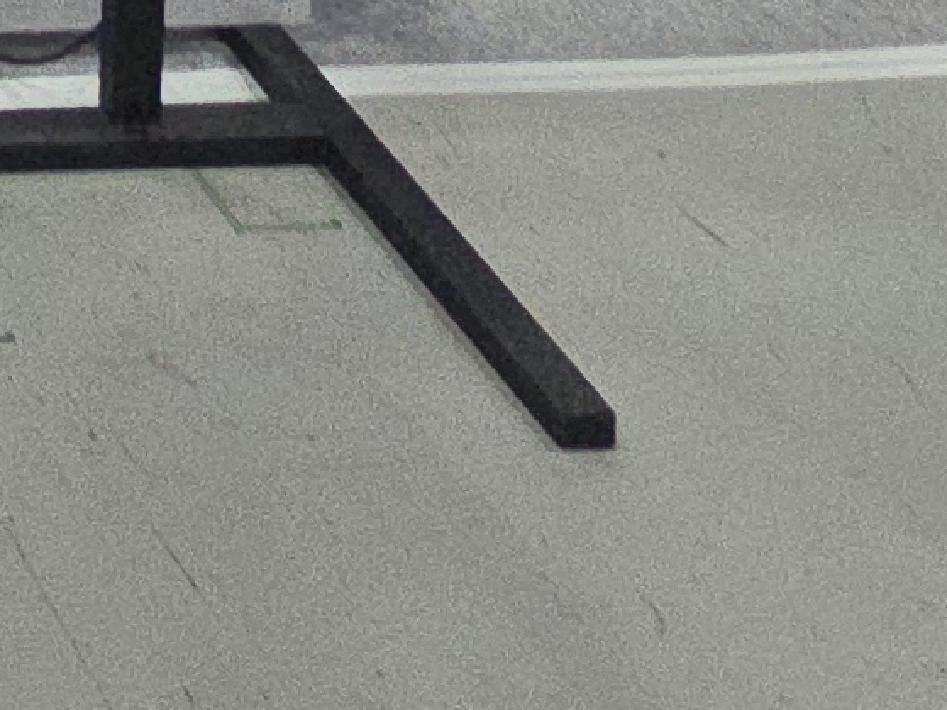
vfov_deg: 9.6
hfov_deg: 15.8
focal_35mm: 93
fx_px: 2544
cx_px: -1037
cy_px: -1735
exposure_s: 1/120
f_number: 2.2
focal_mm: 2.2
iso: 64
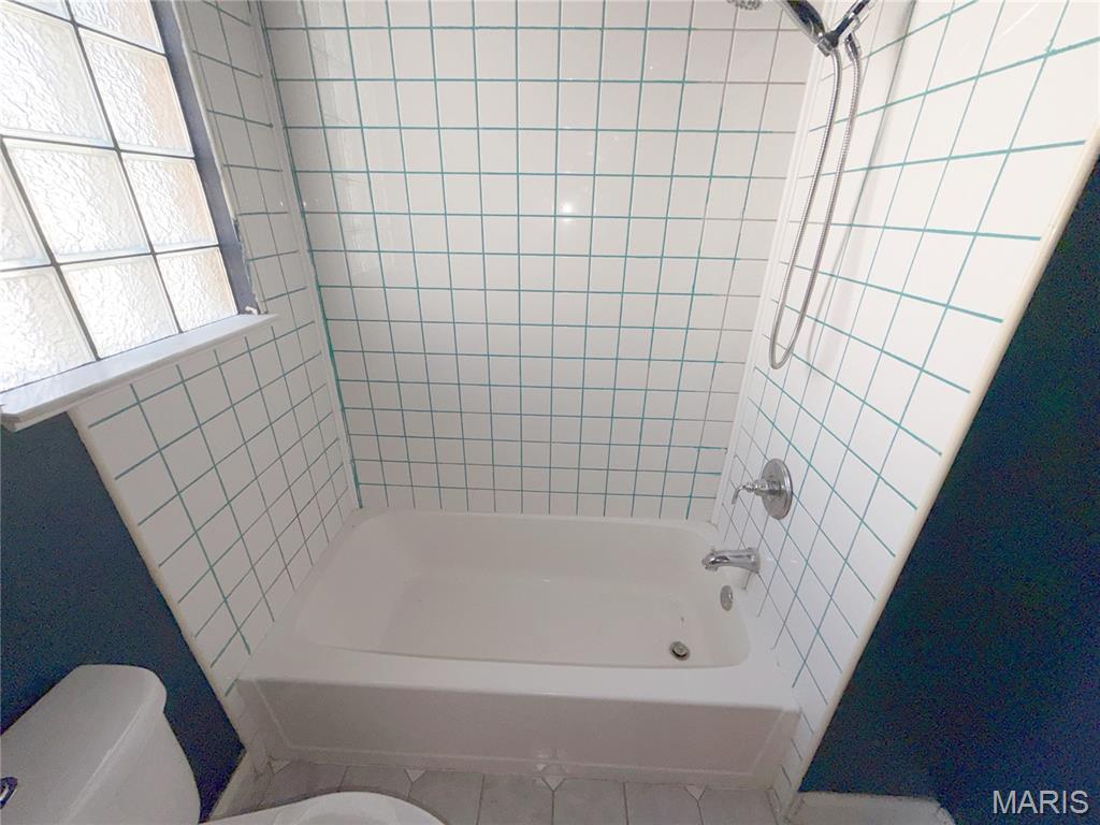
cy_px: 412
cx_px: 550
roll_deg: -1.0
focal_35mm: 14
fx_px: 445
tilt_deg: -26.1
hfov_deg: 102.1
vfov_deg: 85.7
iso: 25
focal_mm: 2.22
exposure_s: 1/121
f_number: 2.2
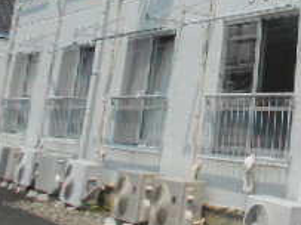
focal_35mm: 82
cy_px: -67
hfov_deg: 21.0
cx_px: 423
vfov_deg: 16.9
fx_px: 713
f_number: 3.2
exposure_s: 1/1600
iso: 80
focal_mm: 4.6
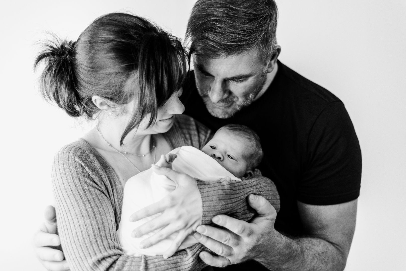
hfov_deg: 39.6
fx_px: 564
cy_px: 136
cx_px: 203
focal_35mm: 50
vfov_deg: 27.0
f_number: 1.8
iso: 320
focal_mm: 50
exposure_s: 1/160
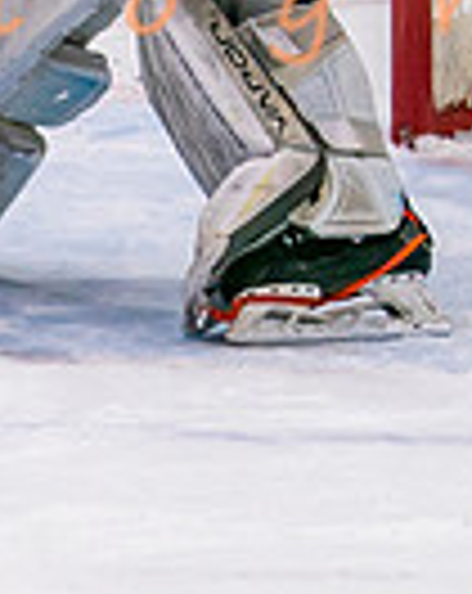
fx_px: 12459
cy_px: 227
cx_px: -42
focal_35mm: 711
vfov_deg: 2.7
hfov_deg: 2.2
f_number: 2.8
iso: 500
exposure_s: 1/640
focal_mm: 88
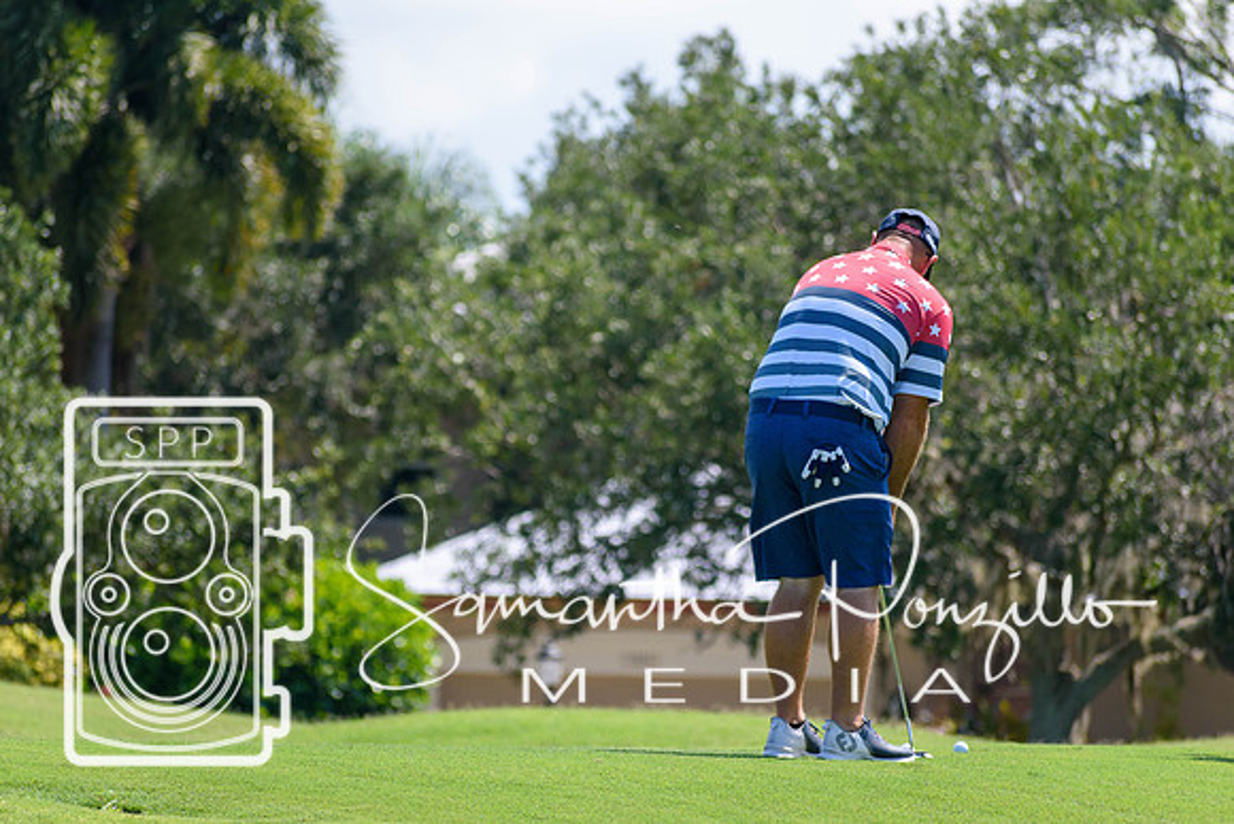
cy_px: 412
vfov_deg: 4.2
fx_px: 11314
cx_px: 617
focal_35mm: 330
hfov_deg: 6.2
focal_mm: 220
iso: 400
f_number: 5.6
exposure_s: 1/1250
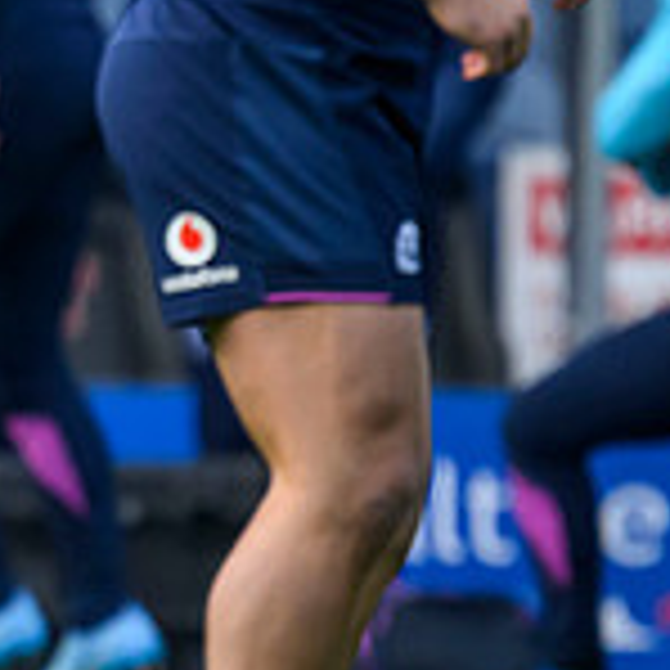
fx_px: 50540
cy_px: 1
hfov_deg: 0.8
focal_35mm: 2308
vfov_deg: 0.8
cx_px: -653
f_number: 4
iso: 2500
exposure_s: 1/3200
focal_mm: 560
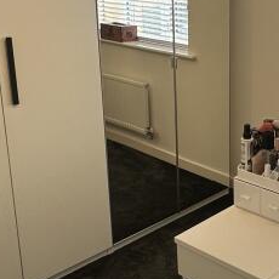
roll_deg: +0.2
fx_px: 502
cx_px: 260
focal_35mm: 55
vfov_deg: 30.8
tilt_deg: -13.5
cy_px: 91
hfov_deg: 29.6
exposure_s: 1/100
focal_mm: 2.22
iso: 64
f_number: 2.2
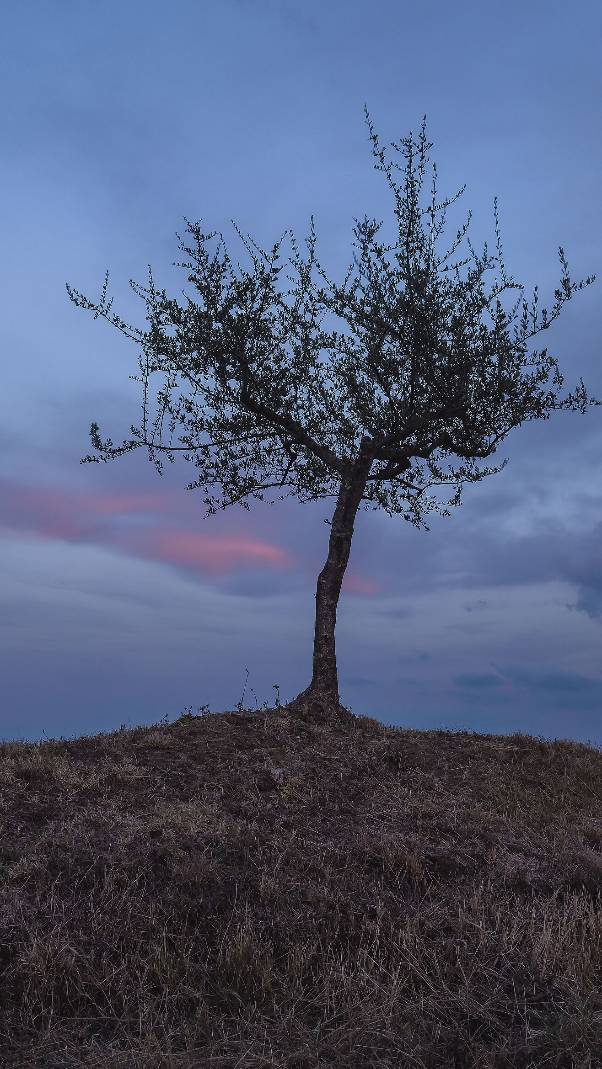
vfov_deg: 52.8
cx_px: 339
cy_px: 532
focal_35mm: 38
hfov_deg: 31.2
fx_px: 1078
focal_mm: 17
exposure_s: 1/30
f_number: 5.6
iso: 200
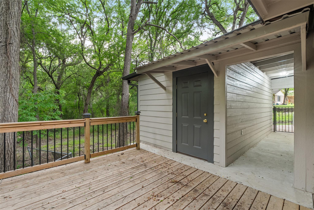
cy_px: 105
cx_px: 157
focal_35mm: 16
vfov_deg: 73.7
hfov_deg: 96.7
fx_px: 140
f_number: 10
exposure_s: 1/2.5
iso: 500
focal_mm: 16
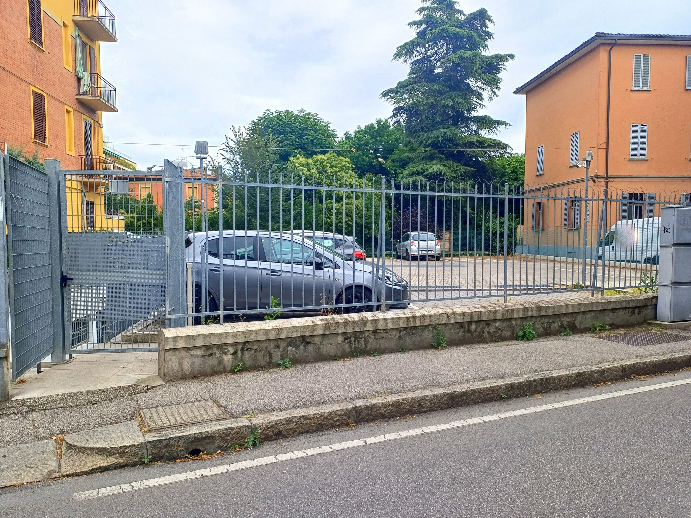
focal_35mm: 25
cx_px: 346
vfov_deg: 54.9
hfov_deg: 69.4
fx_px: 499
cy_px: 259
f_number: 1.8
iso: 50
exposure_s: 1/377
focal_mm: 4.65
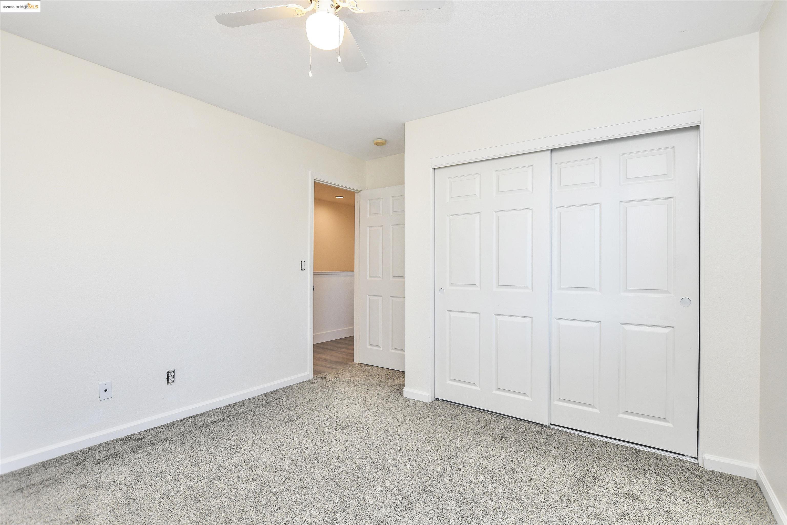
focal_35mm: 15
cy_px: 262
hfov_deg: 100.4
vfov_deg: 77.3
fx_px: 328
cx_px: 394
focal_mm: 10
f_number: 4.5
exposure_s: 1/60
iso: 250
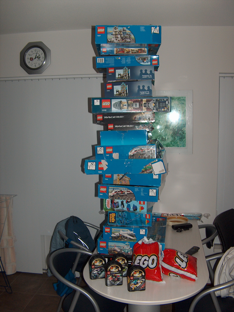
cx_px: 117
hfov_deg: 38.6
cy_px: 156
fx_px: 334
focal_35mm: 37
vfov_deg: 50.2
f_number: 2.8
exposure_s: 1/60
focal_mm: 7.6
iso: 100
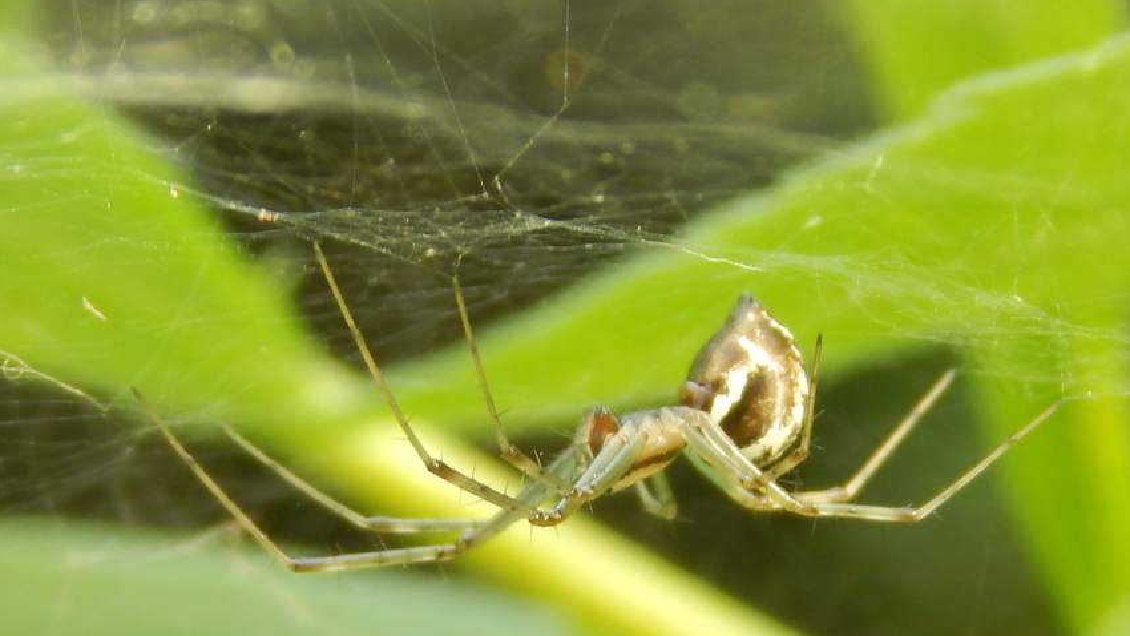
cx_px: 564
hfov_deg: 12.3
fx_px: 5243
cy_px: 393
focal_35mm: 175
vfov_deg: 6.9
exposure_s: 1/30
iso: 125
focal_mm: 28.7
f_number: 5.1
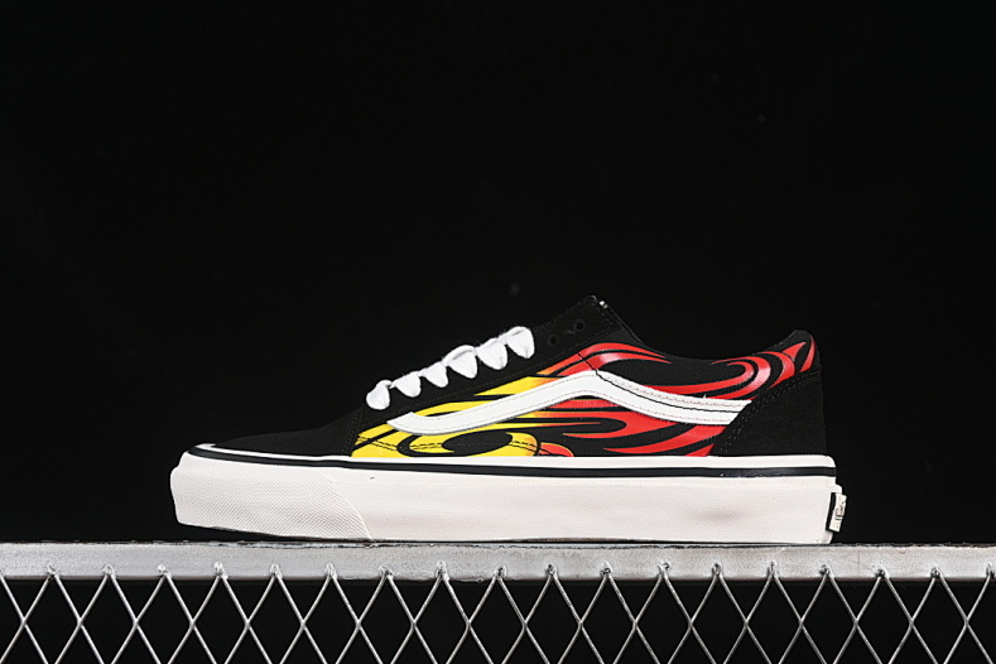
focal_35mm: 76
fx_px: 2103
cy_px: 333
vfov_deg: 17.9
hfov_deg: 26.7
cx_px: 502
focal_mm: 50
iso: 160
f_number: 6.3
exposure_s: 1/60
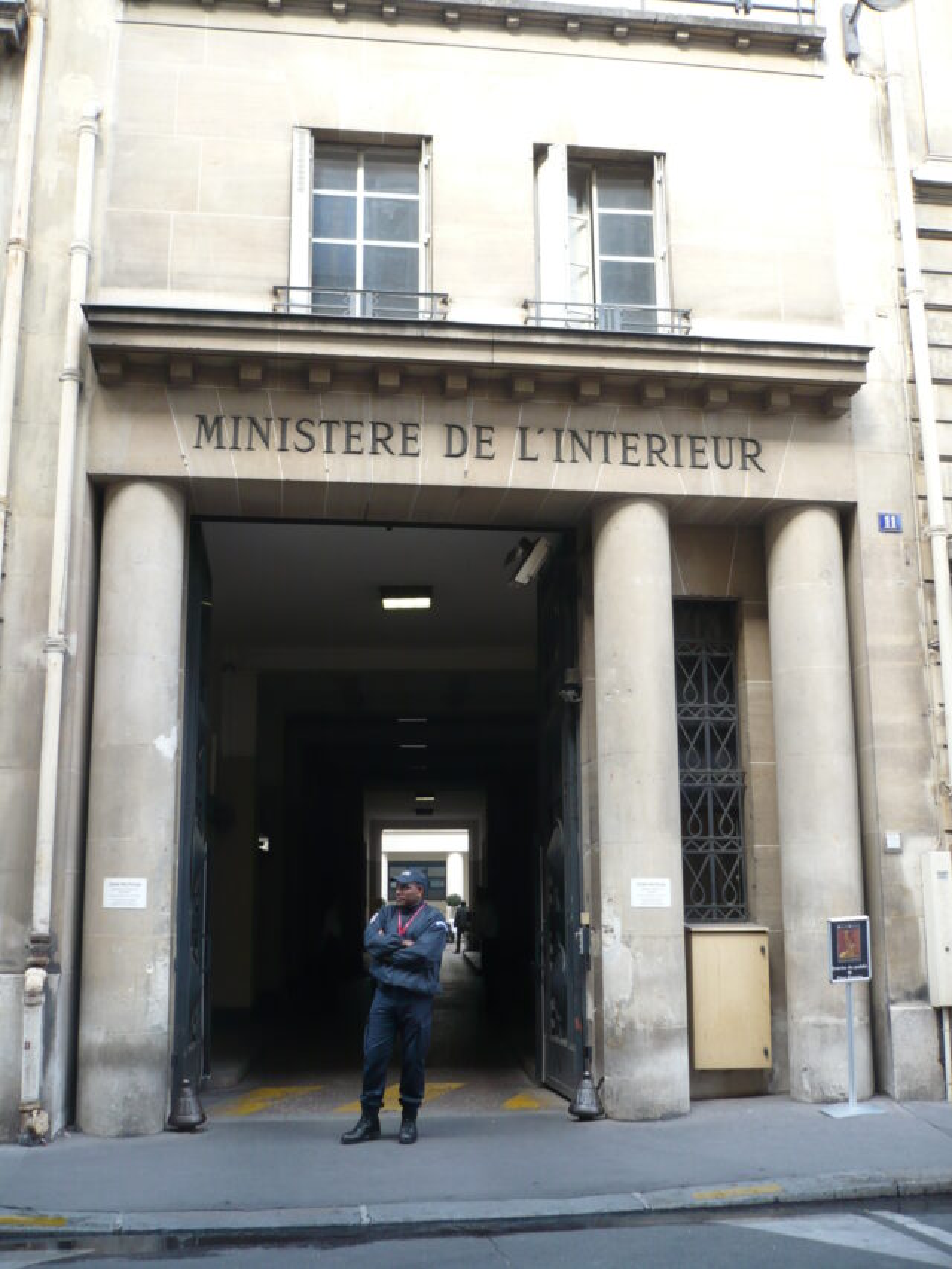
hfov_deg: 40.7
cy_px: 634
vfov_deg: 52.6
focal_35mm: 35
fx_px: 1283
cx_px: 476
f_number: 2.8
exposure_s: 1/80
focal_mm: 5.8
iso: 100
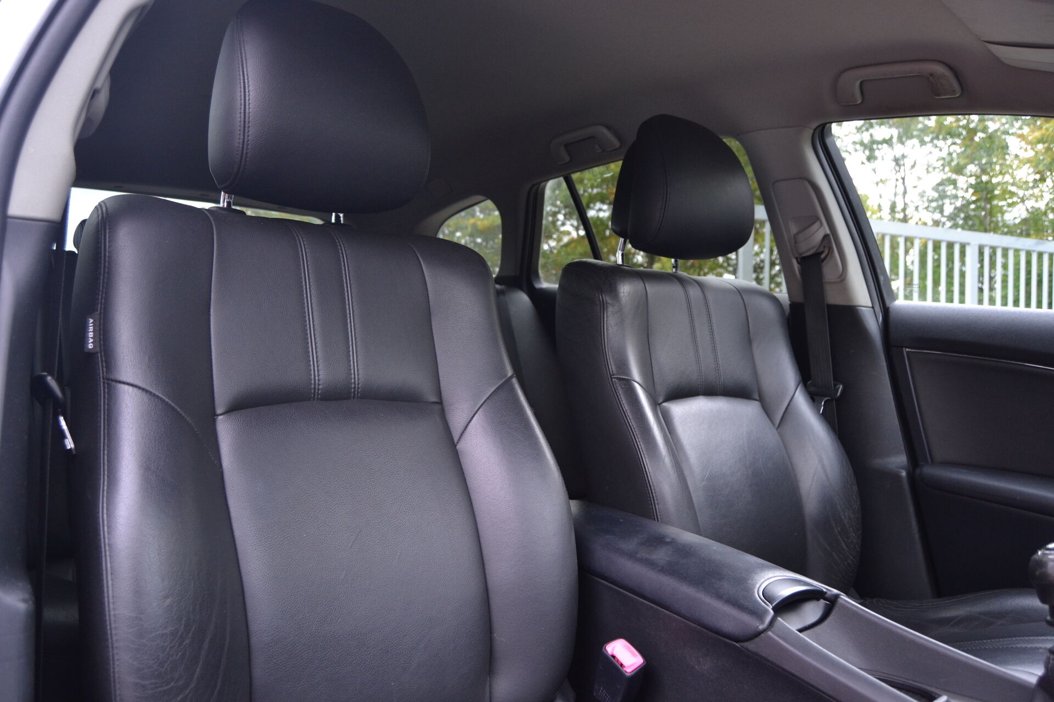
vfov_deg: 47.9
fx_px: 790
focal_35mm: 27
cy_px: 351
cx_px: 527
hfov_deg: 67.4
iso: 400
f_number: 4.5
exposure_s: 1/80
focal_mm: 18
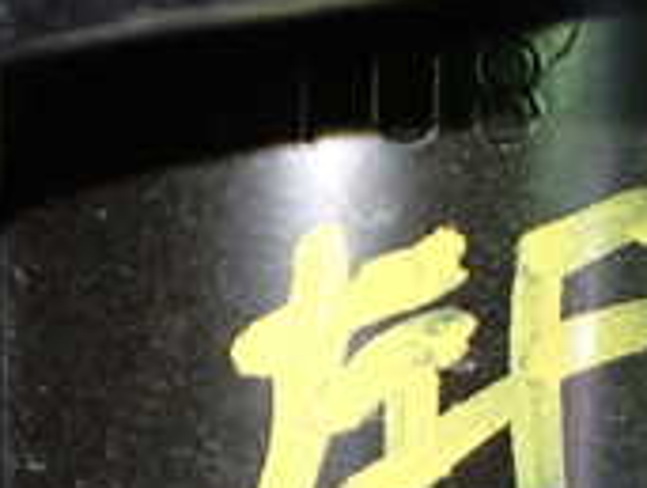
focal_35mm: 105
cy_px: 632
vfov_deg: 13.6
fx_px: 1967
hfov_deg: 18.7
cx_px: 242
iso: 800
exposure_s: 1/100
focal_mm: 5.4
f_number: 2.3
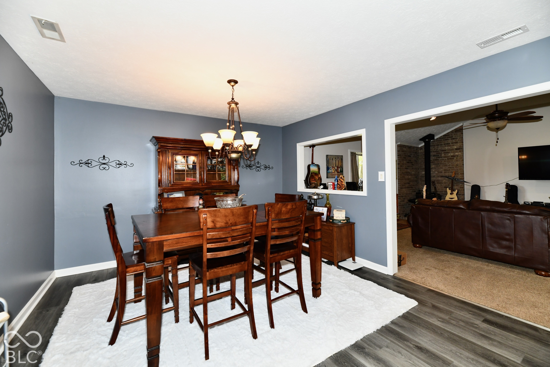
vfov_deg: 81.2
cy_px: 184
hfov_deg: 104.3
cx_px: 275
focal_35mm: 14
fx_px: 214
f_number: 6.3
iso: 640
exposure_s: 1/60
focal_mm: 14
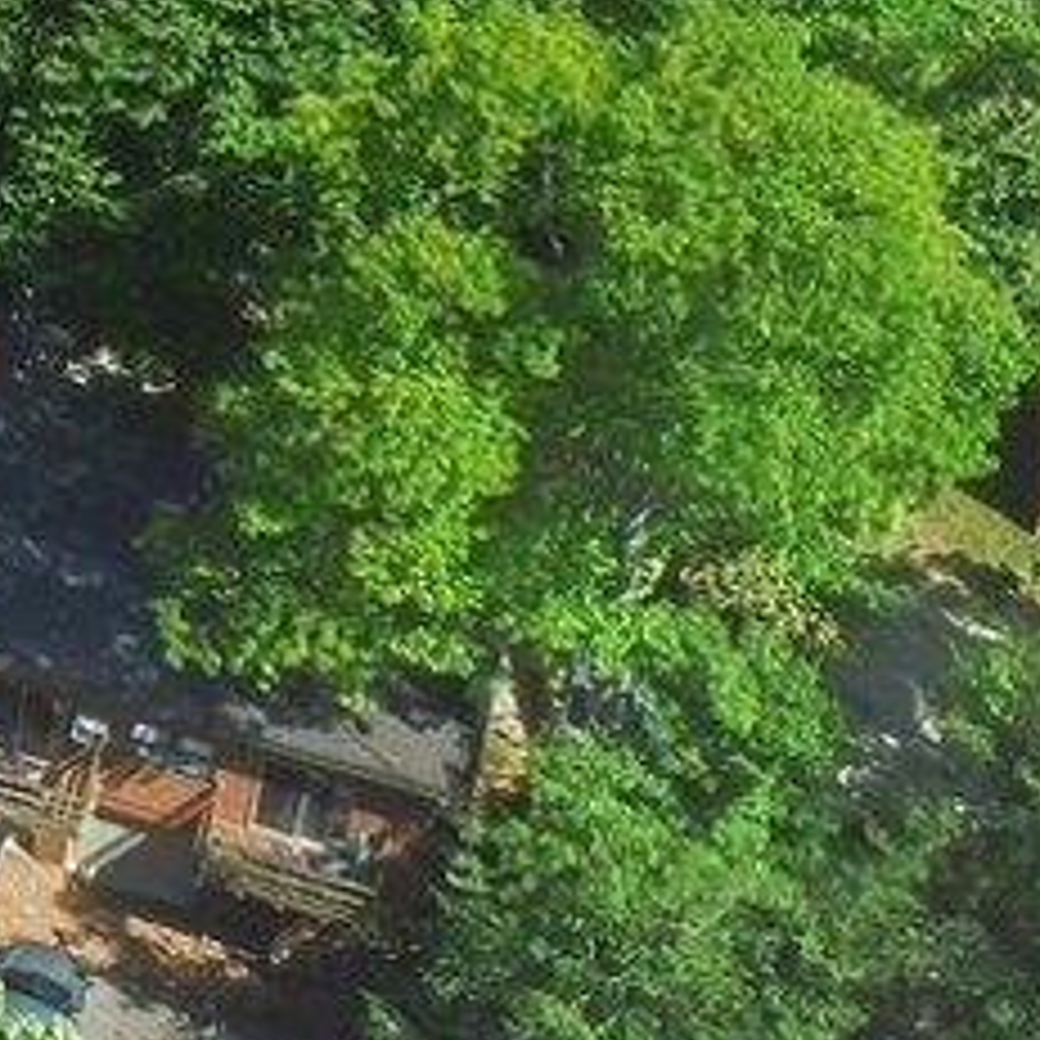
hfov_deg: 15.4
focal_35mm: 102
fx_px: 3467
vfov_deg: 16.2
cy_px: -293
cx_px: -639
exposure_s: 1/209
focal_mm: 4.73
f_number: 2.2
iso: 100
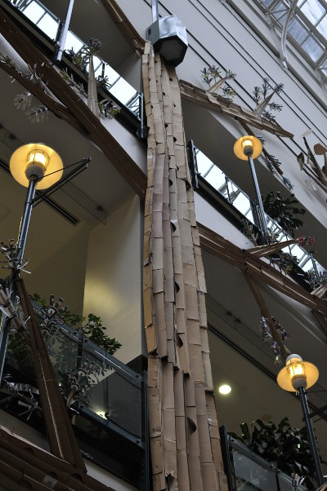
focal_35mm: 52
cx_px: 164
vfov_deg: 37.9
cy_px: 246
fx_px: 717
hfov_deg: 25.7
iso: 400
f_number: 3.5
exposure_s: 1/160
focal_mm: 35
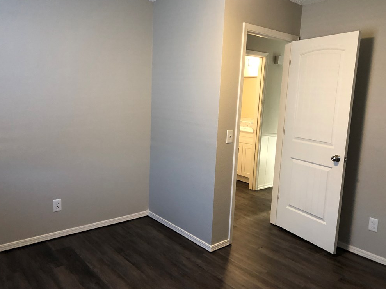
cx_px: 196
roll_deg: -2.9
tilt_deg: -9.9
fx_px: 323
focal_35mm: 29
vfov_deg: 48.2
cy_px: 144
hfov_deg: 61.6
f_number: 1.8
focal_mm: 3.99
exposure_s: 1/15
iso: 64
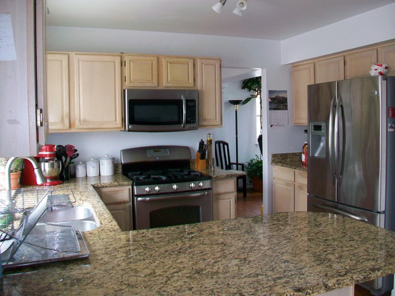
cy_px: 148
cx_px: 198
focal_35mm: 32
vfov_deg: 44.2
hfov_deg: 56.8
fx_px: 365
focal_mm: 5.7
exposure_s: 1/60
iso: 120
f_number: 2.8
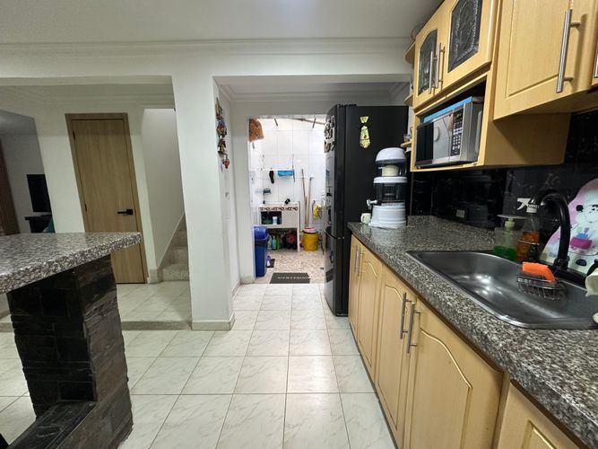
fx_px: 242
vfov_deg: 85.7
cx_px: 299
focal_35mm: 14
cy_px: 224
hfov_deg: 102.1
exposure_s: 1/60
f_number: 2.2
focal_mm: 2.22
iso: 200
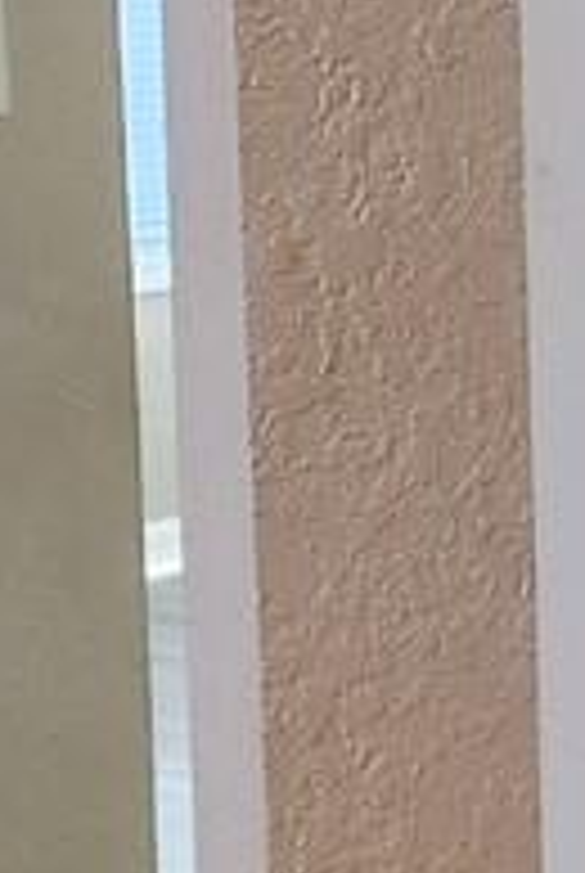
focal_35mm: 197
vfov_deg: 10.3
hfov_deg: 5.9
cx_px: 2326
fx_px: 4784
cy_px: 878
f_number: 1.8
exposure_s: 1/120
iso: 500
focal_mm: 6.4
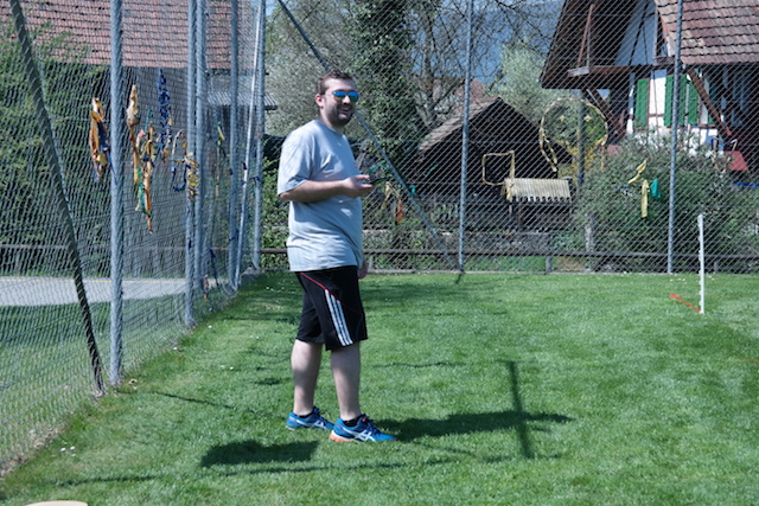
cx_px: 380
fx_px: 1455
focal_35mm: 69
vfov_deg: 19.7
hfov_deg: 29.2
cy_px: 253
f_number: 6.3
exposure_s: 1/250
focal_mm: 45
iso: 100
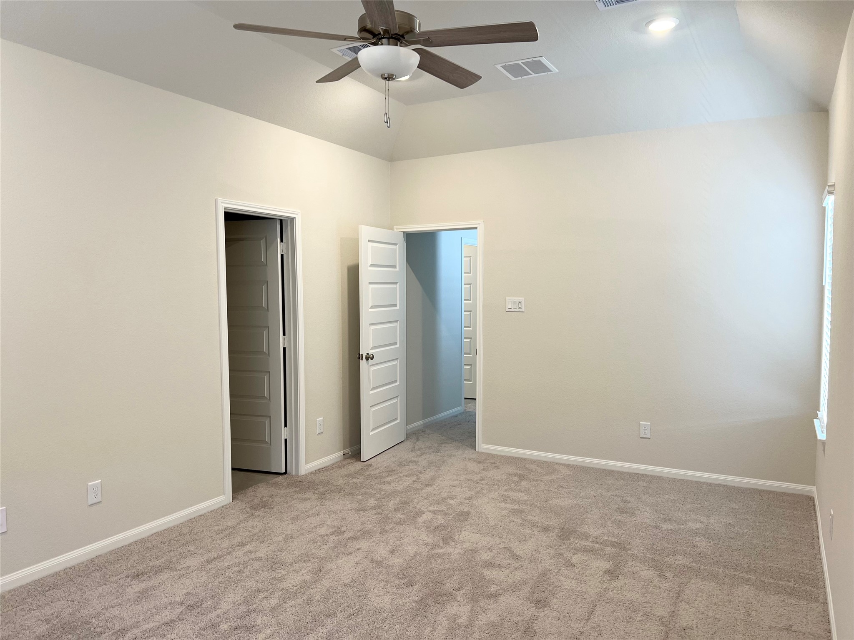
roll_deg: +0.8
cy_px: 320
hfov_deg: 67.3
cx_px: 427
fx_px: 641
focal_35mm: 26
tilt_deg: -4.0
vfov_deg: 53.1
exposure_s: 1/60
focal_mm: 5.7
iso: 64
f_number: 1.5
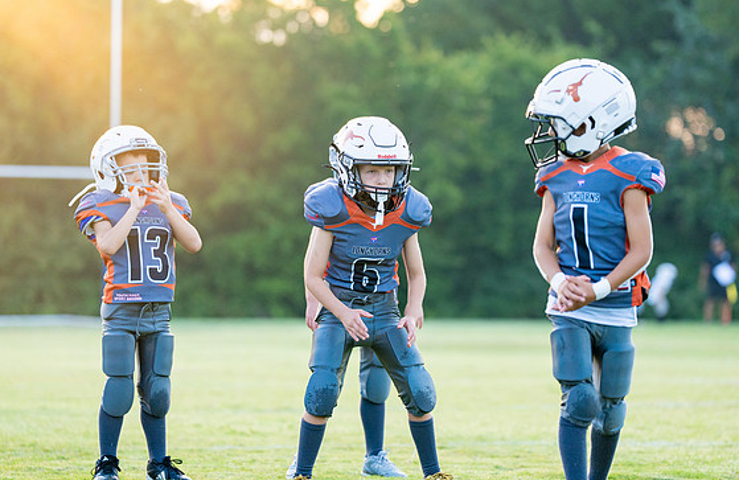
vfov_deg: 7.5
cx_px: 393
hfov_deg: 11.6
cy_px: 249
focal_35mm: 179
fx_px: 3645
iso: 640
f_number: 2.8
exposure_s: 1/1250
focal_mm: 145
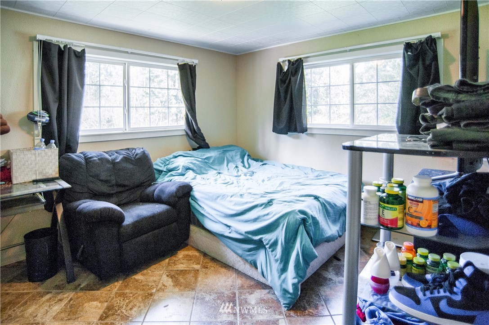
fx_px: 244
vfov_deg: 67.3
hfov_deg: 90.0
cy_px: 162
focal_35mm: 18
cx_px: 244
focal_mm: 18
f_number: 3.5
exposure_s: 1/160
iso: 640
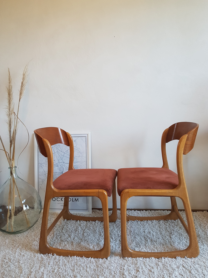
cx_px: 104
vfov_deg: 67.3
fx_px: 208
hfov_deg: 53.1
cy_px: 139
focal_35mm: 26
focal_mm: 4.2
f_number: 1.7
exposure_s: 1/50
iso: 64
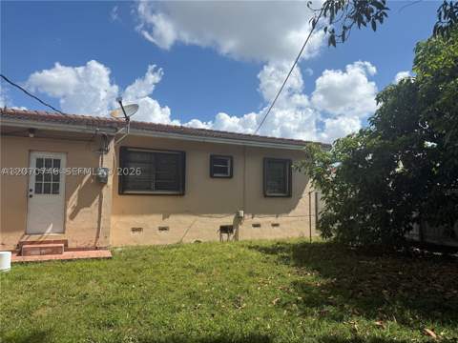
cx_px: 229
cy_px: 172
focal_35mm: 24
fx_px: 318
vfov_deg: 56.8
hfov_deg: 71.6
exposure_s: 1/6173
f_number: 1.78
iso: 80
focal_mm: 6.76
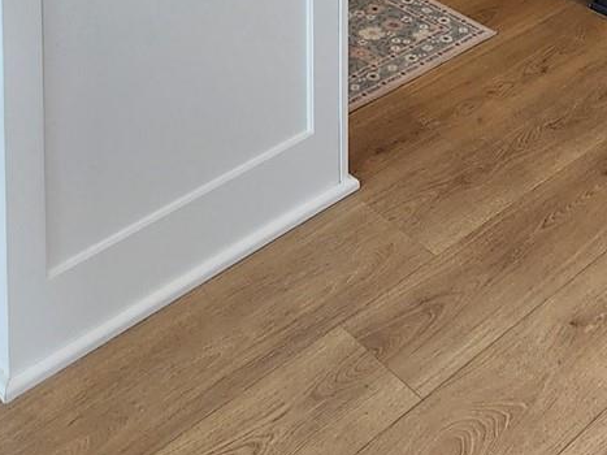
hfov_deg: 33.7
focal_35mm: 57
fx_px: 999
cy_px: -485
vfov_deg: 17.4
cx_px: 253
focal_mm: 2.2
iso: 64
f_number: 2.2
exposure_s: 1/60
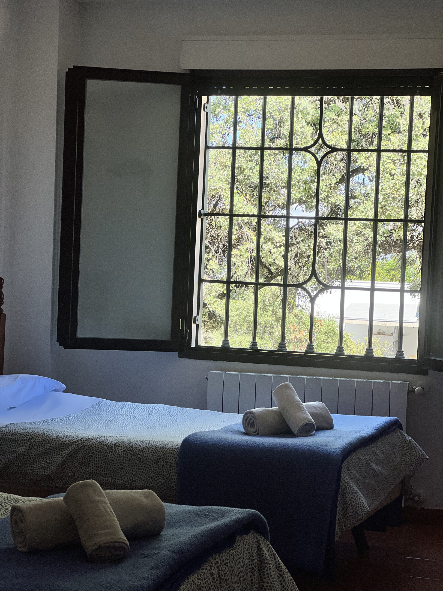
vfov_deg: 25.3
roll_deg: -2.3
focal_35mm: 77
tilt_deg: -2.3
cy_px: 296
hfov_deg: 19.1
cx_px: 222
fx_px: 1314
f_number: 2.8
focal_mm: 9
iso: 32
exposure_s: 1/156
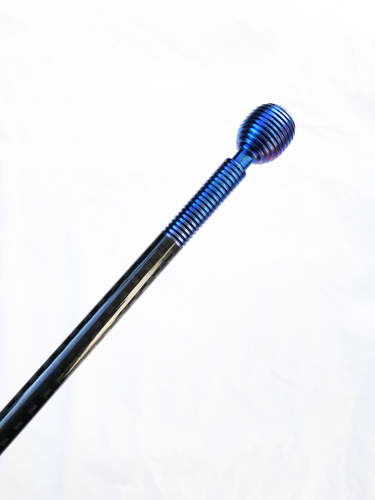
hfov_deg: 49.7
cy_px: 250
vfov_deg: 63.4
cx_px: 188
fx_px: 404
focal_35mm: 28
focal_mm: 3.99
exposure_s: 1/923
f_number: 1.8
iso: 20
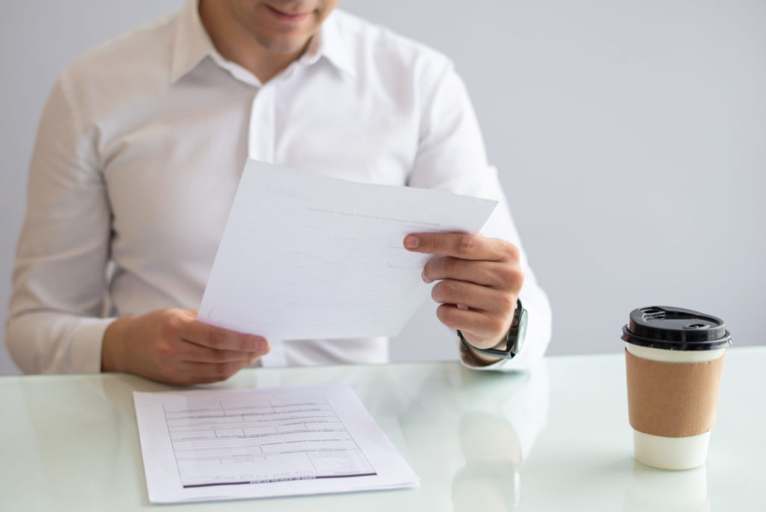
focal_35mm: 58
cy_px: 256
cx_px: 383
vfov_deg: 23.4
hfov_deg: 34.5
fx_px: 1235
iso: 100
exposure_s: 1/125
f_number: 2.8
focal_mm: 58
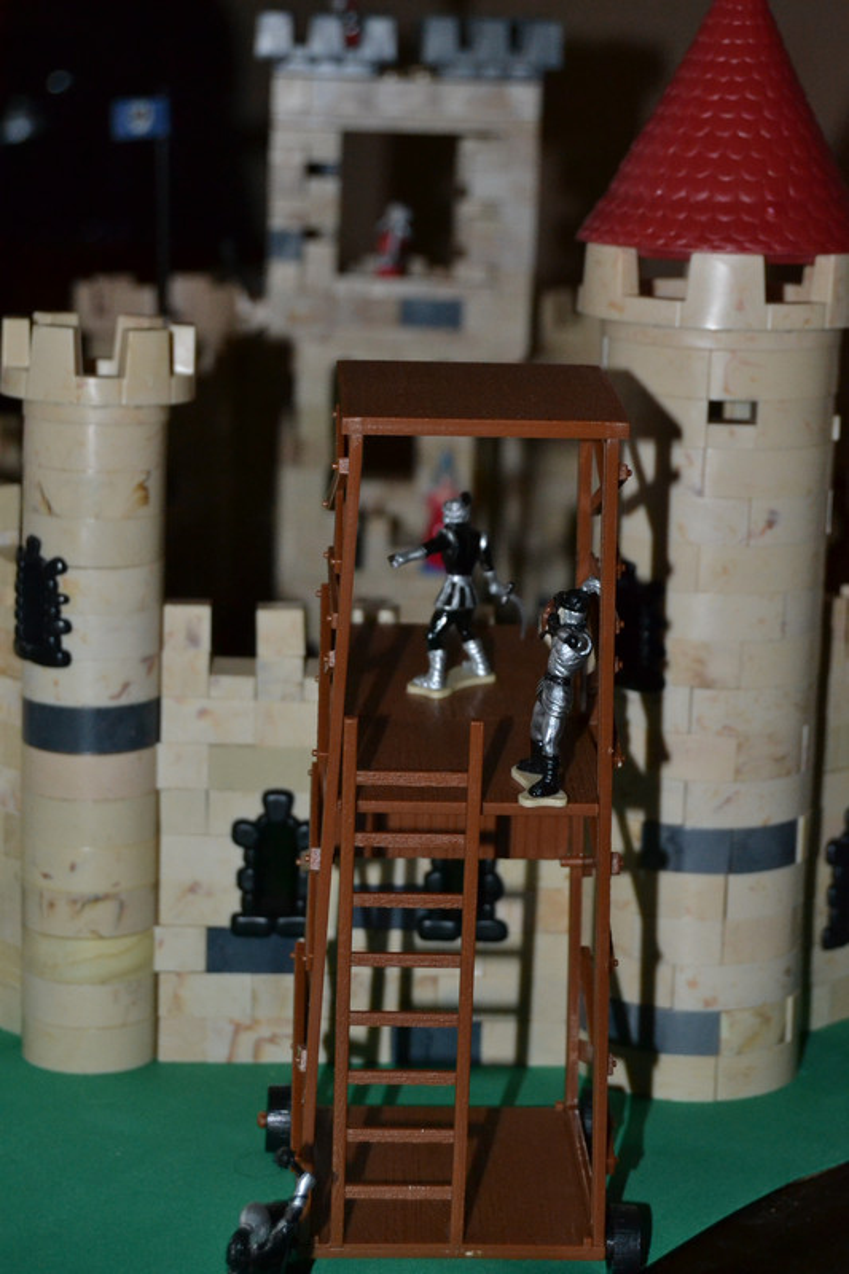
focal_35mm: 82
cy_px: 637
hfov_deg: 16.5
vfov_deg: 24.6
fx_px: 2919
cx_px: 424
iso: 2000
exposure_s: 1/60
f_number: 5.6
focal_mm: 55
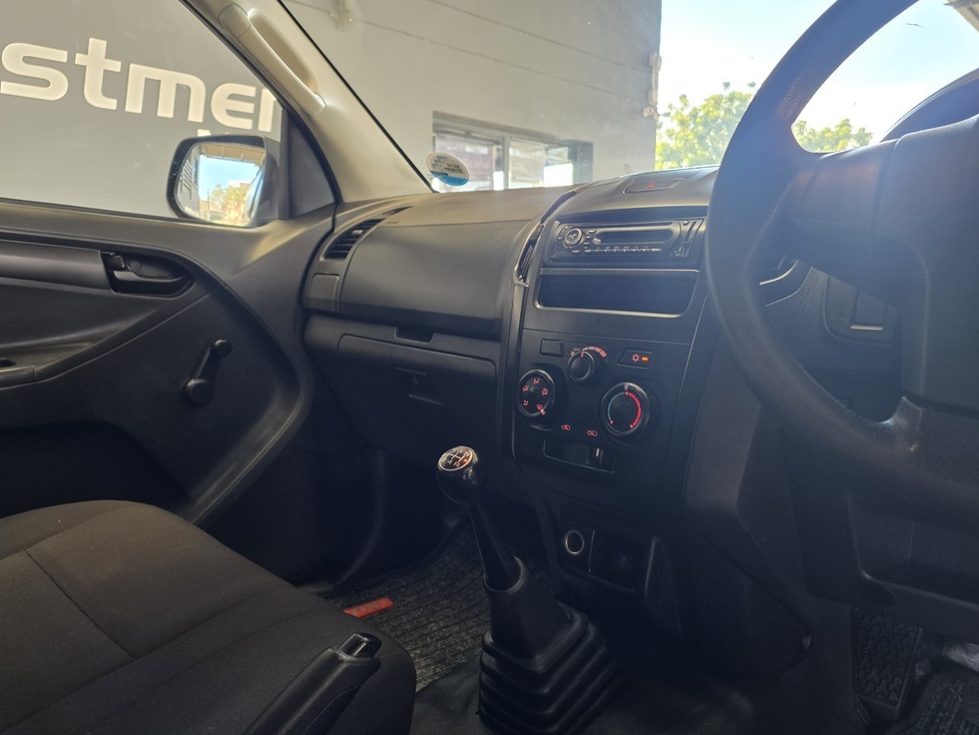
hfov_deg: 71.6
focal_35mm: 24
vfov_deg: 56.8
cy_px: 364
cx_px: 508
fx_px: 679
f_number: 1.7
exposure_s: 1/100
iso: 320
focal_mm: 6.25
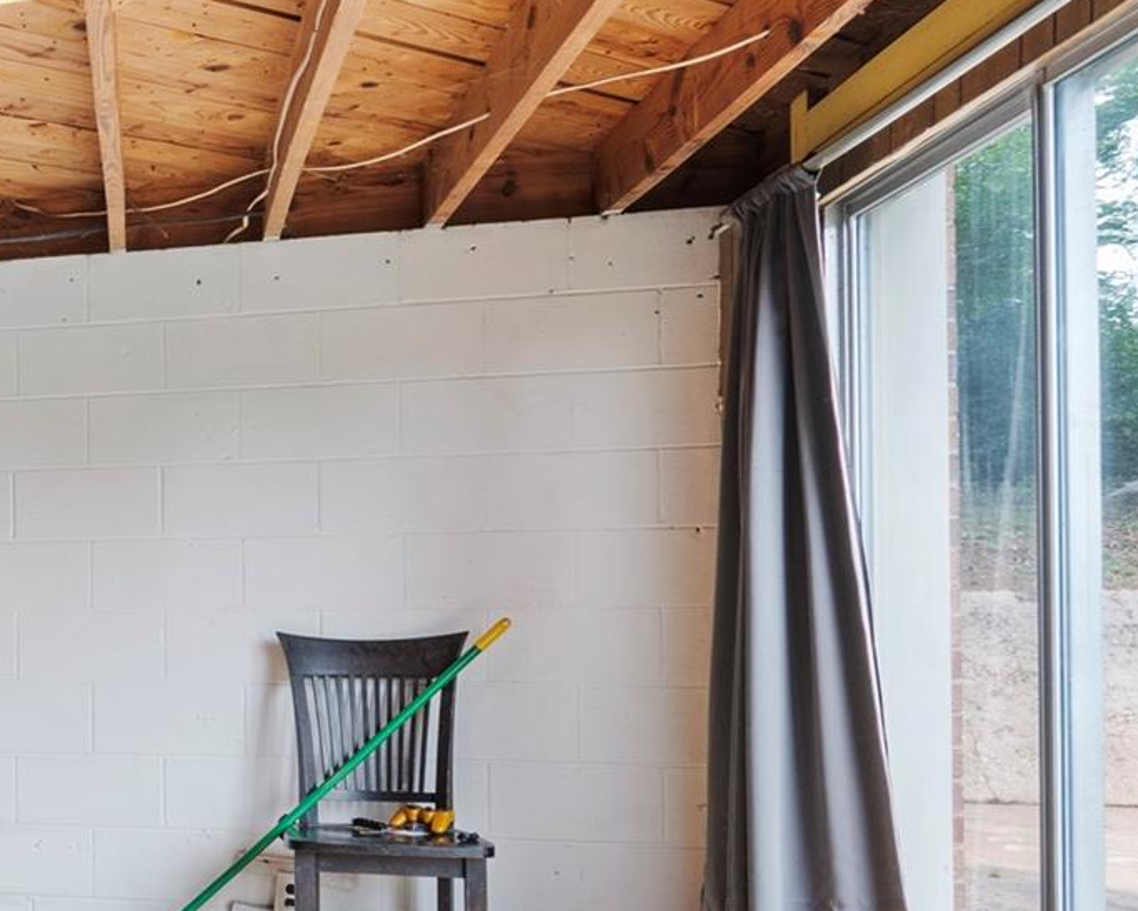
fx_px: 1516
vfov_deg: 33.2
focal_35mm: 45
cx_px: -318
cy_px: 594
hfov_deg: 32.0
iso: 80
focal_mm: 11
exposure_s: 8
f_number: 8
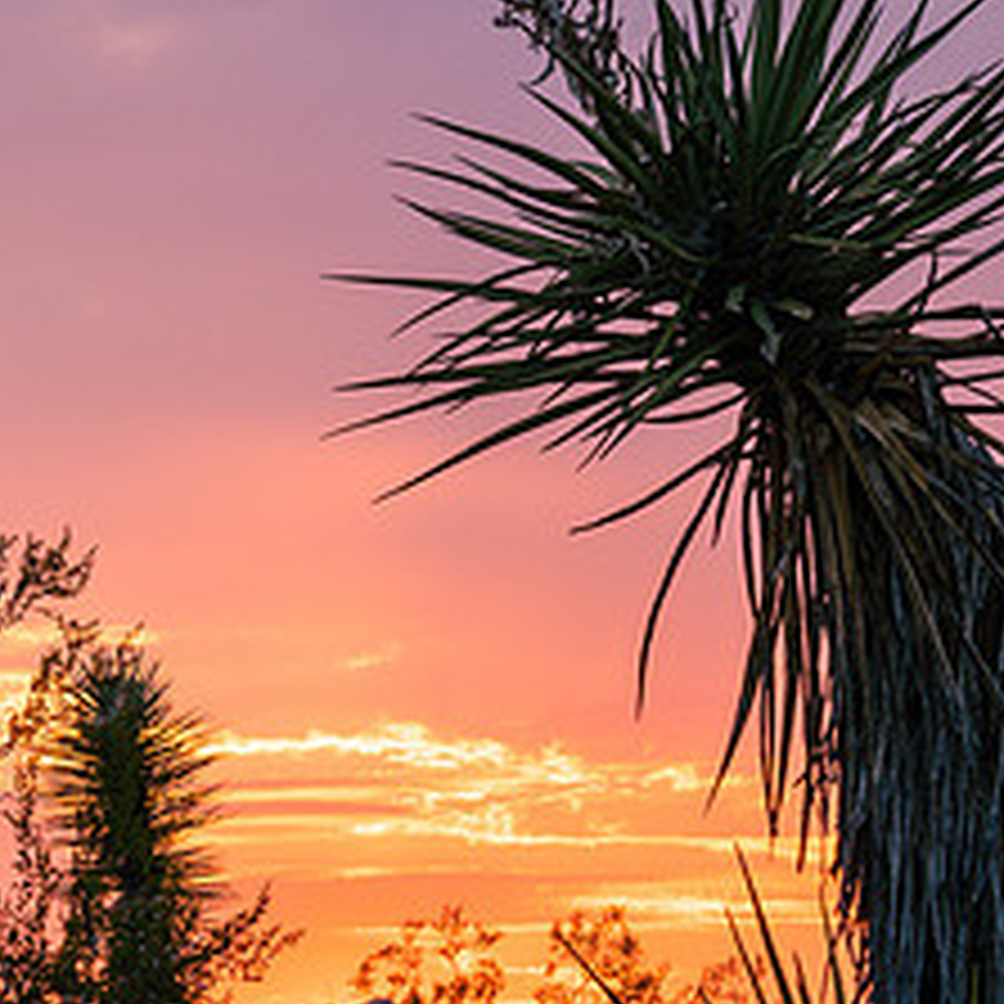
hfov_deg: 7.1
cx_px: 149
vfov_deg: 7.1
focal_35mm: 245
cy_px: 795
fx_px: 8039
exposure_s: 1/60
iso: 100
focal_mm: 74
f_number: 10
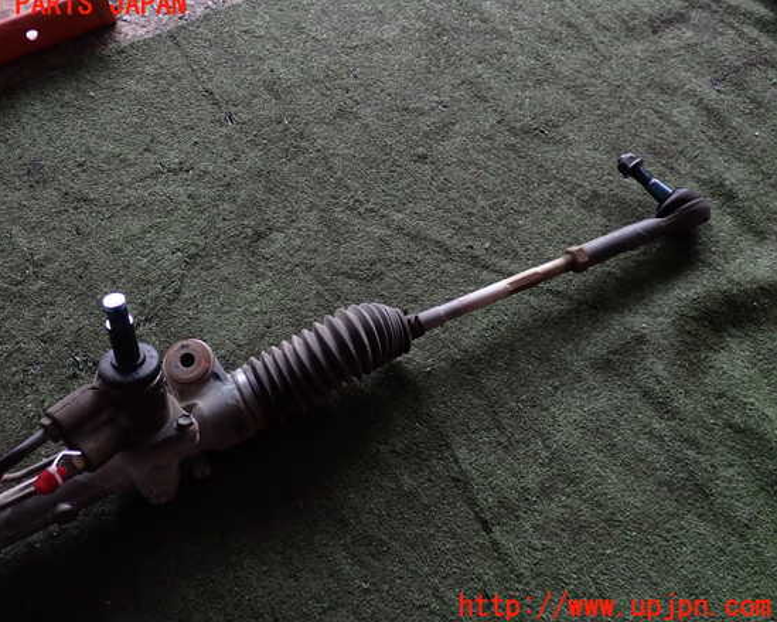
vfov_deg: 45.8
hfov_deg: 55.6
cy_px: 306
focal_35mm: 32
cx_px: 354
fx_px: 736
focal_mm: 5.4
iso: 100
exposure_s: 1/100
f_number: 2.3
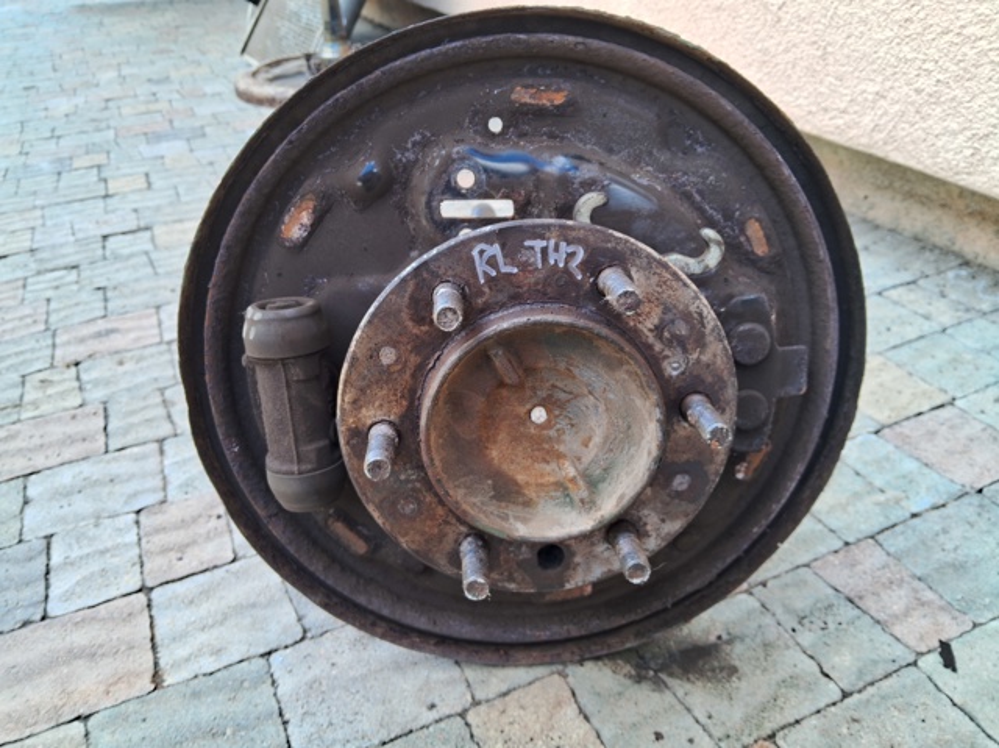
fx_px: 750
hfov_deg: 67.3
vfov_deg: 53.0
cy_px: 374
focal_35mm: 26
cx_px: 500
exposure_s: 1/100
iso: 40
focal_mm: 3.98
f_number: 1.8
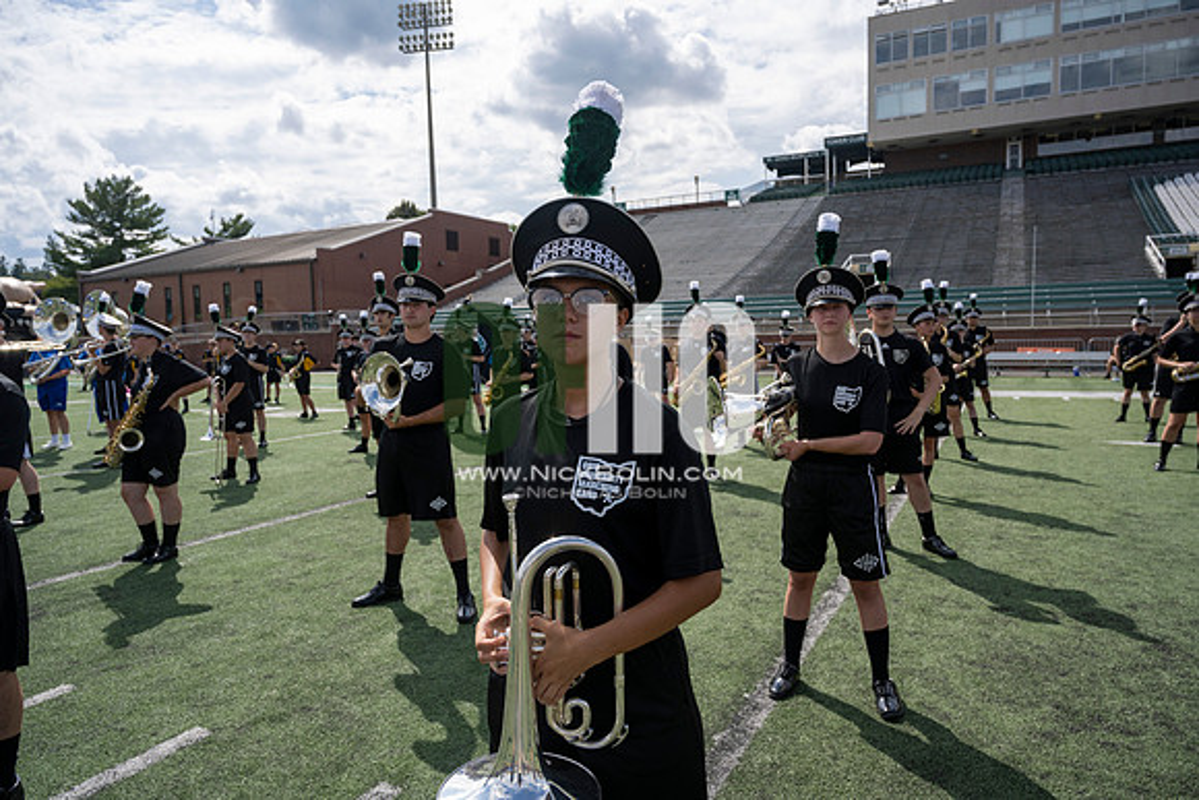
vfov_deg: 53.2
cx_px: 600
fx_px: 799
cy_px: 400
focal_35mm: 24
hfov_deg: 73.7
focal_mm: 24
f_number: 5
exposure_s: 1/1600
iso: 200
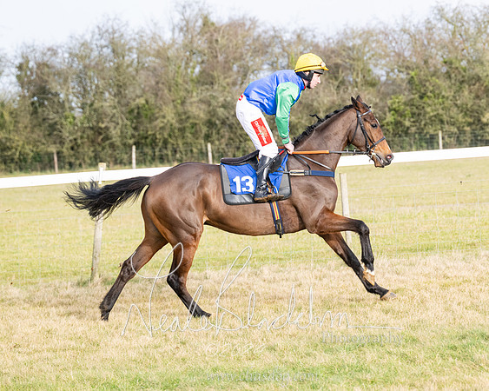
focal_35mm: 164
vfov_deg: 9.4
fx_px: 2371
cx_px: 300
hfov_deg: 11.8
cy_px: 219
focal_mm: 130
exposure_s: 1/2000
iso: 800
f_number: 5
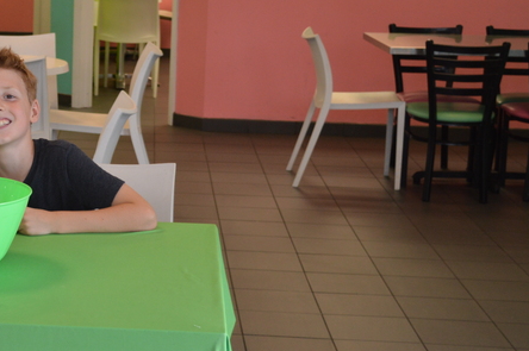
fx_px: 1321
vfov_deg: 15.2
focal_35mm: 90
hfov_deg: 21.7
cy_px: 162
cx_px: -21
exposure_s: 1/80
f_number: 4.2
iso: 400
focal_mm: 26
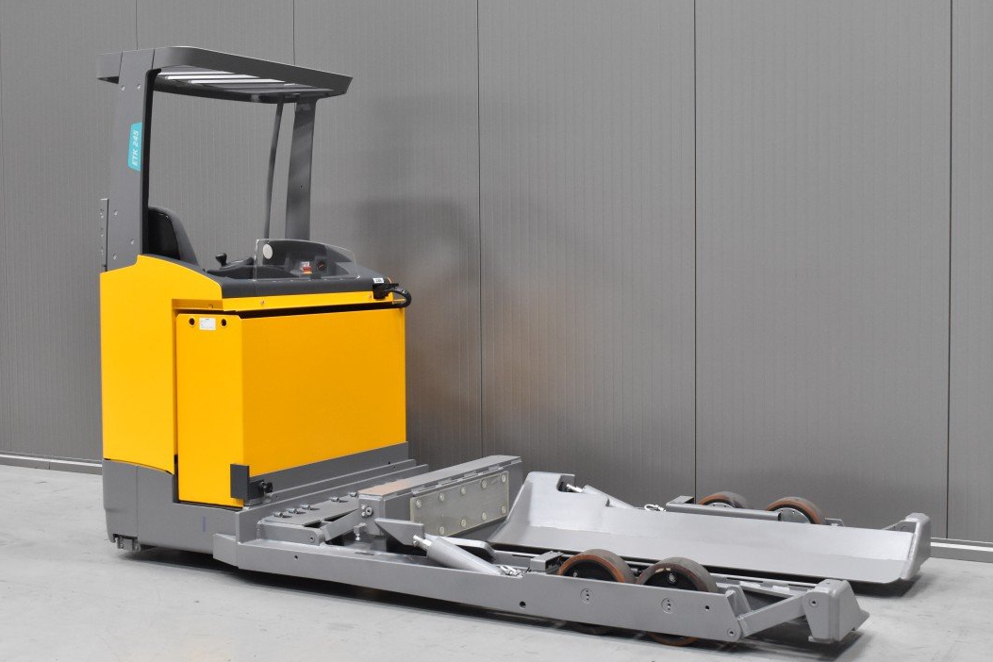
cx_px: 488
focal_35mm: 50
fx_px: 1367
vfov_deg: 27.2
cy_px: 327
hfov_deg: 39.9
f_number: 6.3
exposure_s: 1/40
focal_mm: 29
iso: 1600
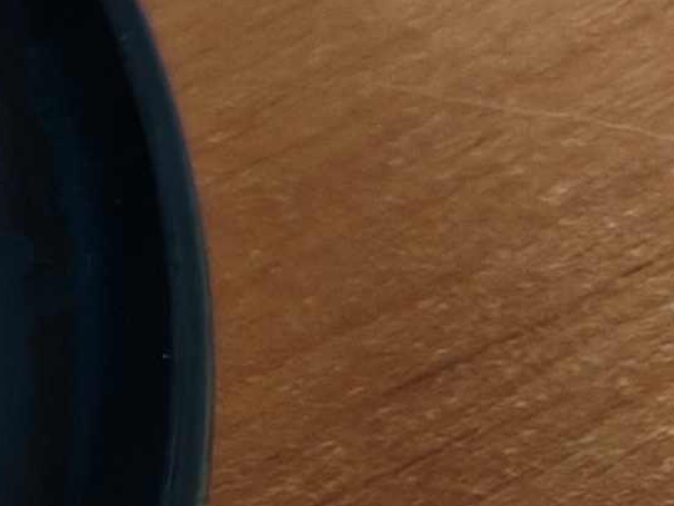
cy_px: -162
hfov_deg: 7.6
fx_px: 3974
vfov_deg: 7.2
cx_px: -1767
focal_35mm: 204
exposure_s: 1/33
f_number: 1.4
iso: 320
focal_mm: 6.83
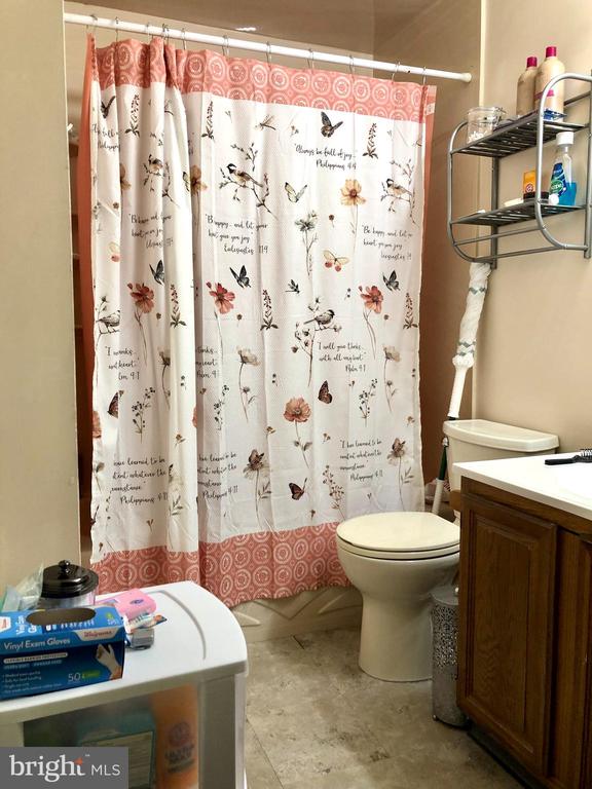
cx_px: 296
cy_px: 394
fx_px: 638
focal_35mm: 28
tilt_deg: -3.9
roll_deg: +0.2
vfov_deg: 63.4
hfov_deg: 49.7
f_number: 1.8
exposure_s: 1/24
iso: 40
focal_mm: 4
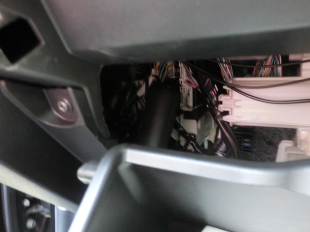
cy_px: 116
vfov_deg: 49.7
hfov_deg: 63.4
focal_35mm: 28
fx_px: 251
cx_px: 155
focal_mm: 5
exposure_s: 1/15
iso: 800
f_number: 3
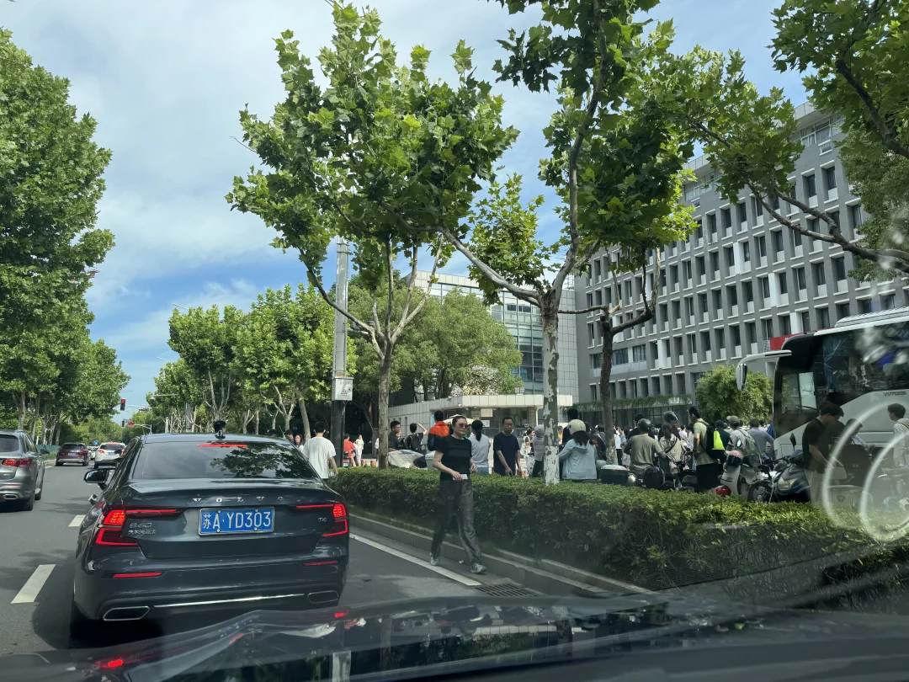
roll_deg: +0.4
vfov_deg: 56.8
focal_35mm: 24
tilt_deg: +9.5
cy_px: 341
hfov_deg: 71.6
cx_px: 454
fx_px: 630
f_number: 1.78
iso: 80
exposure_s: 1/1721
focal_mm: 6.76
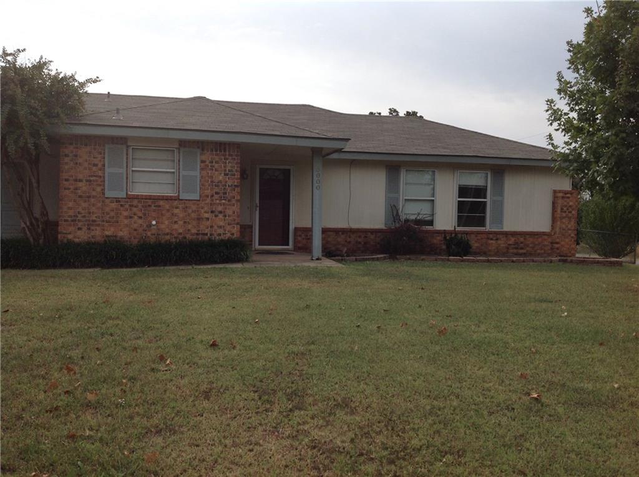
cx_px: 320
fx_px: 645
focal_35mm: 35
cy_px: 238
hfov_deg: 52.7
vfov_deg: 40.6
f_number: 2.4
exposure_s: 1/2160
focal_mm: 4.28
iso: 50
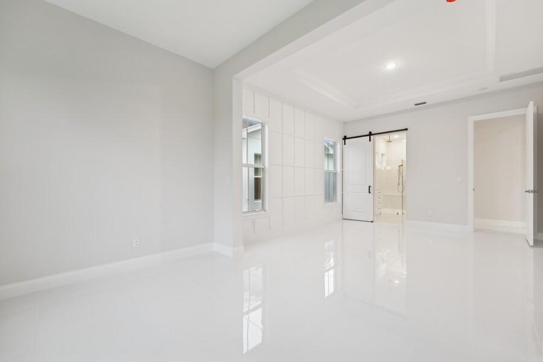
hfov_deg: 104.3
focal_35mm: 14
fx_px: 211
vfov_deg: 81.2
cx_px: 272
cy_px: 181
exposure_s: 1/5
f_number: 8
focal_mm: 14
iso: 160
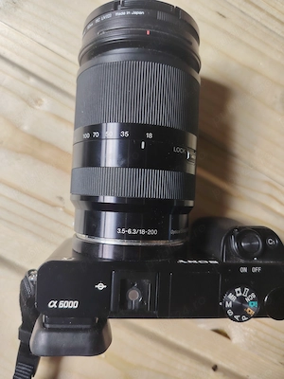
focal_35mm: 24
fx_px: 263
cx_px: 142
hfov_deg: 56.8
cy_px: 190
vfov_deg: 71.6
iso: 347
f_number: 1.75
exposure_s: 1/100
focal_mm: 5.25
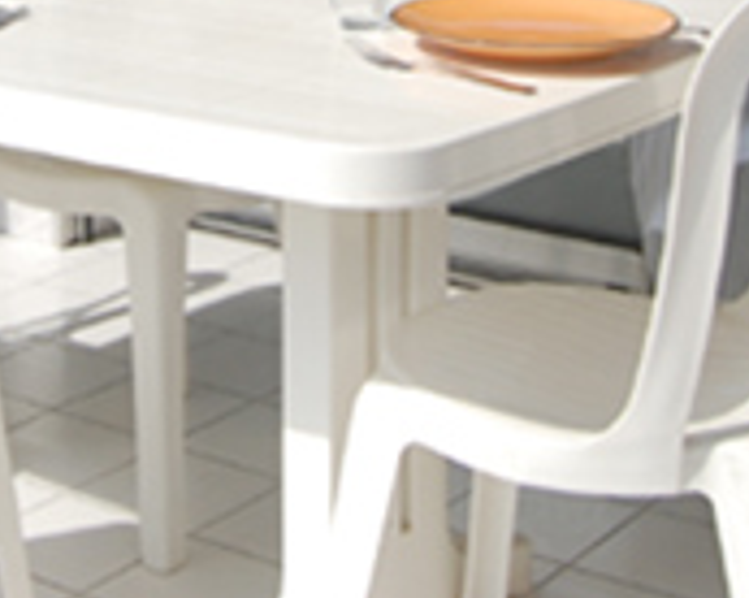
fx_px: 2148
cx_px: 128
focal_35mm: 97
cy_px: -247
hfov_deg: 19.5
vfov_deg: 14.9
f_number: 9
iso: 200
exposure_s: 1/320
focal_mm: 20
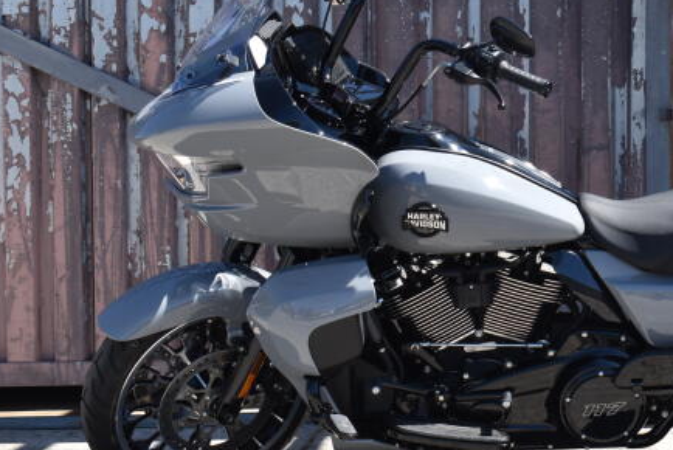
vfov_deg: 14.6
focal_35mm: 94
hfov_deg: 21.2
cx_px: 606
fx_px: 1758
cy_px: 220
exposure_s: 1/250
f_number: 8
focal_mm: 34
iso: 125
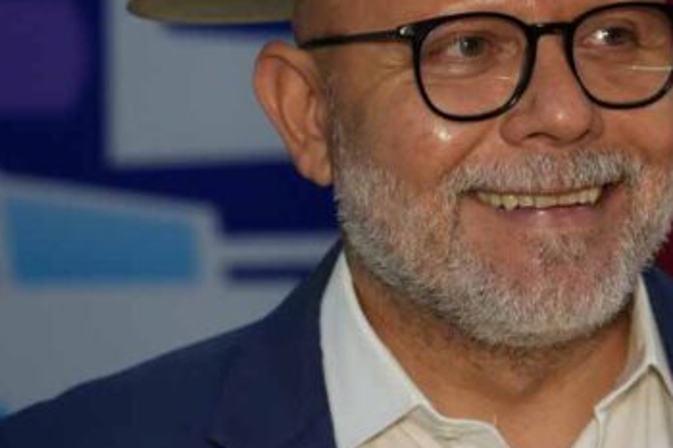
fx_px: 2541
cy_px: 181
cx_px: 525
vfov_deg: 10.1
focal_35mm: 136
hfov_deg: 15.0
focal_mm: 62
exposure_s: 1/60
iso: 4000
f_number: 4
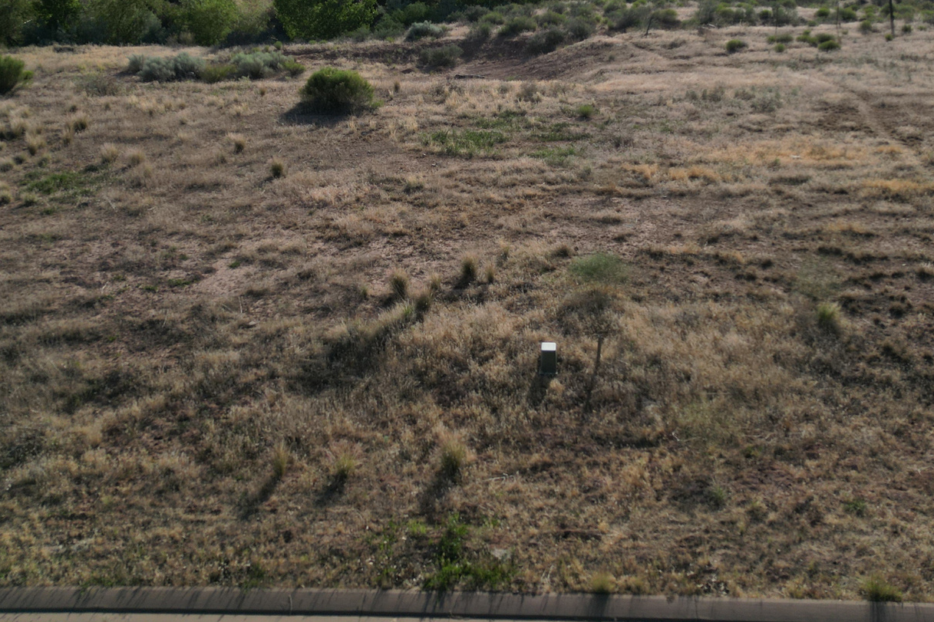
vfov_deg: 31.0
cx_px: 530
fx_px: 1089
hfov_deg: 46.3
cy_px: 114
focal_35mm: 42
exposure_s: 1/5000
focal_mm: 6.72
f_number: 1.7
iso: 140
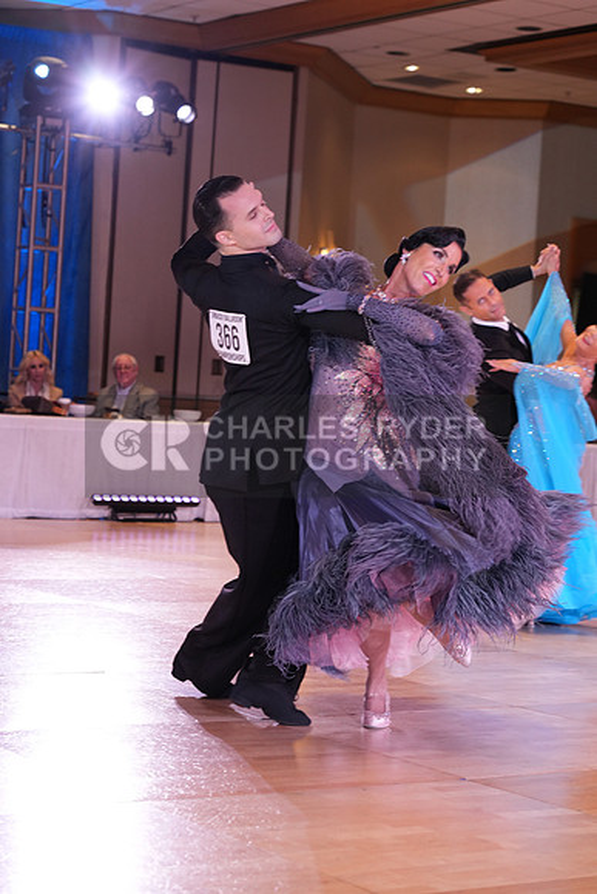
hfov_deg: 16.7
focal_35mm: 82
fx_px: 2038
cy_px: 447
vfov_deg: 24.8
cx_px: 298
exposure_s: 1/200
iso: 1250
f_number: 5
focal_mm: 82
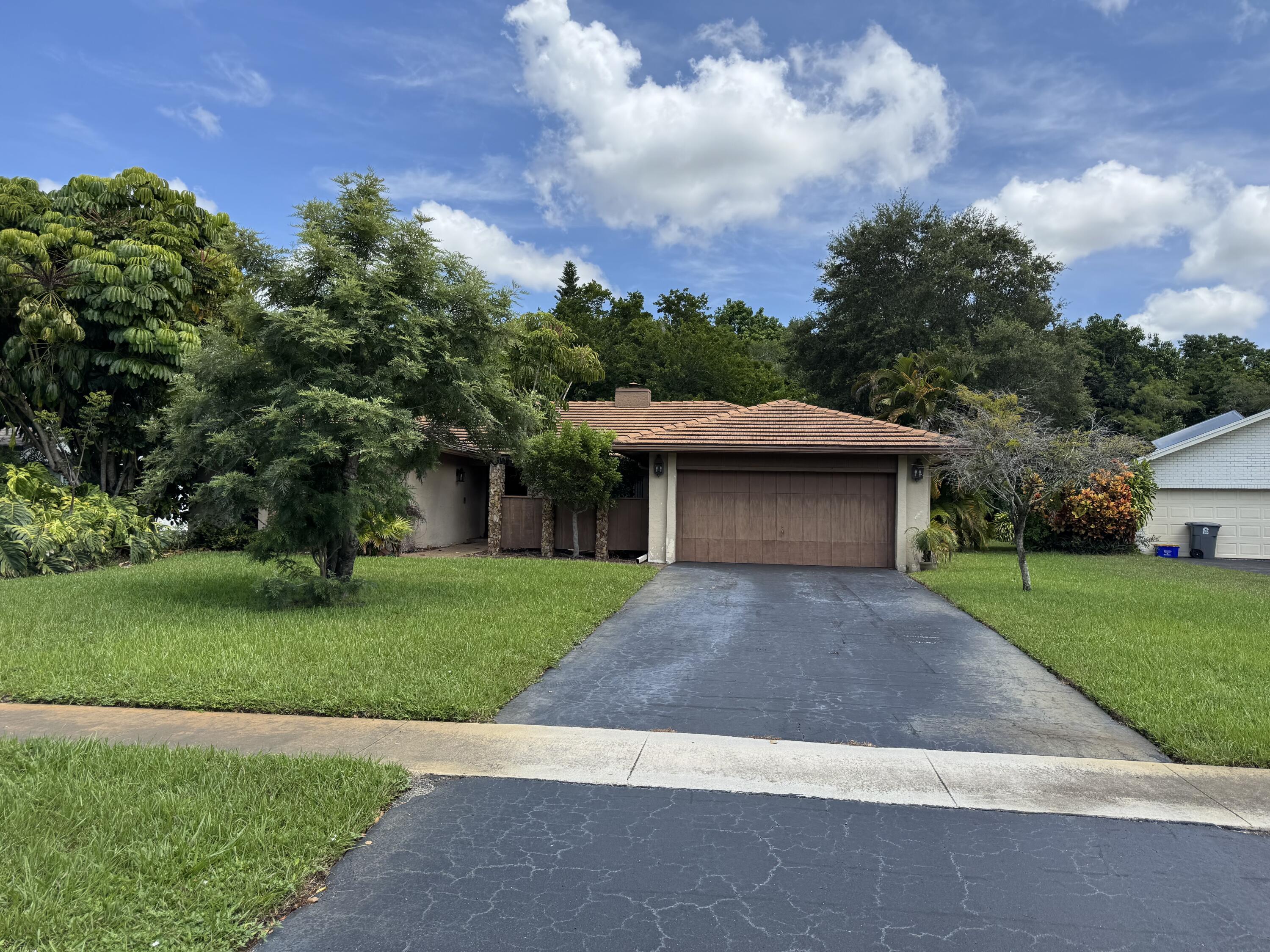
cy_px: 476
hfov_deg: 71.6
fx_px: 881
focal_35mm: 24
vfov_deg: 56.8
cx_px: 635
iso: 80
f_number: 1.78
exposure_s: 1/2959
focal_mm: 6.76
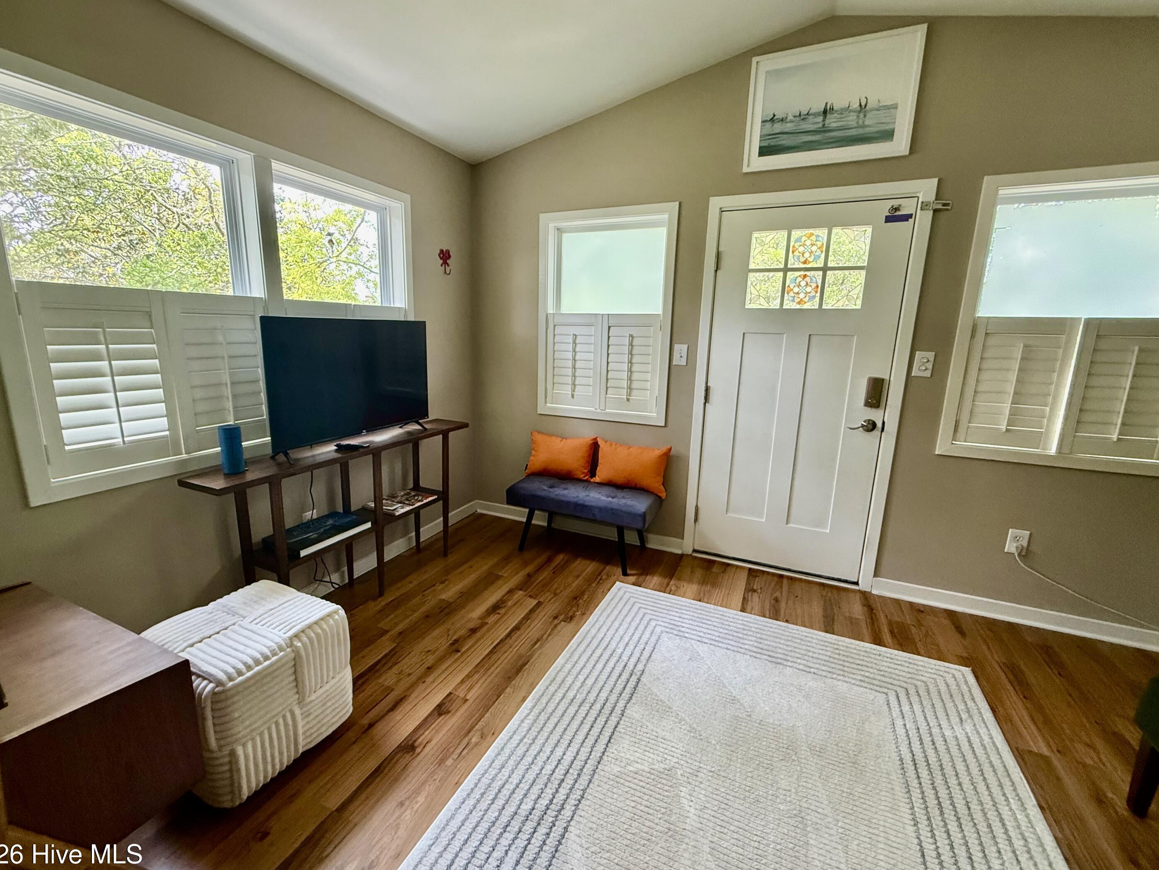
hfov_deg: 98.2
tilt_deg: -10.7
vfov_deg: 81.7
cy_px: 431
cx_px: 565
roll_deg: -1.1
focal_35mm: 15
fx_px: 502
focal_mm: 2.22
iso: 320
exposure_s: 1/79
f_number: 2.2
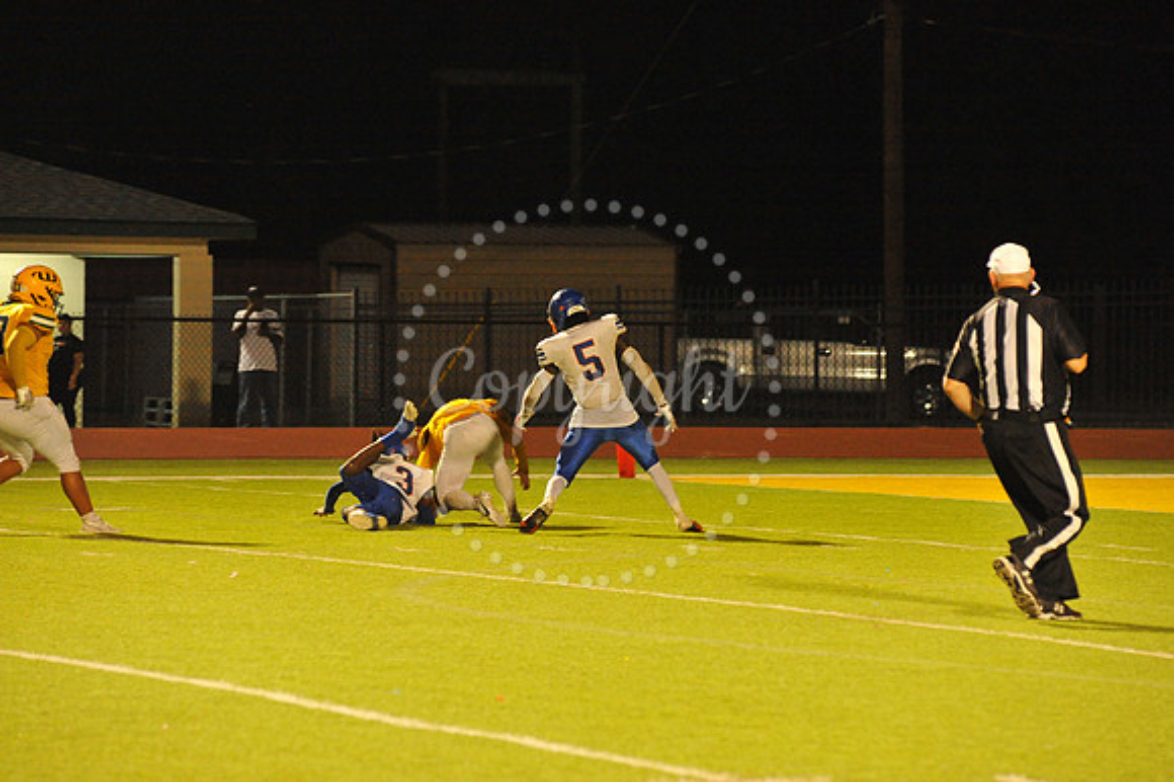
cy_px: 391
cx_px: 587
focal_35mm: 200
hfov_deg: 10.3
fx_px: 6518
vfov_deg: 6.9
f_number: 5.6
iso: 6400
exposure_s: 1/200
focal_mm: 200
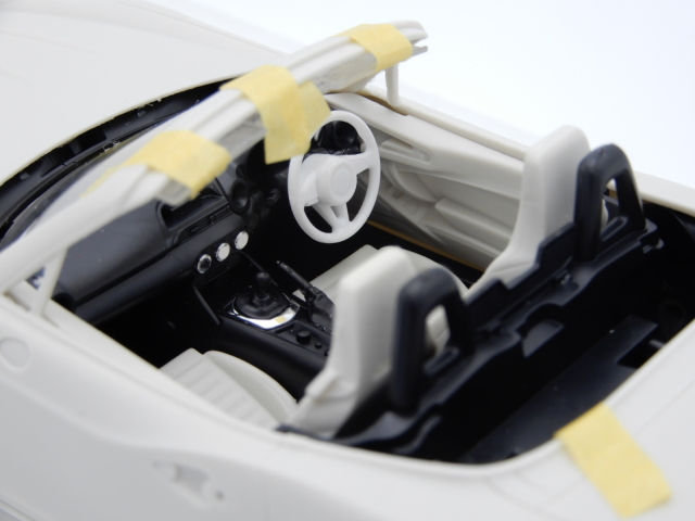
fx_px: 1707
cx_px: 348
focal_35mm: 85
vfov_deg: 17.4
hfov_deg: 23.0
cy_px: 260
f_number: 5
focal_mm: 15.2
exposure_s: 1/160
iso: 80
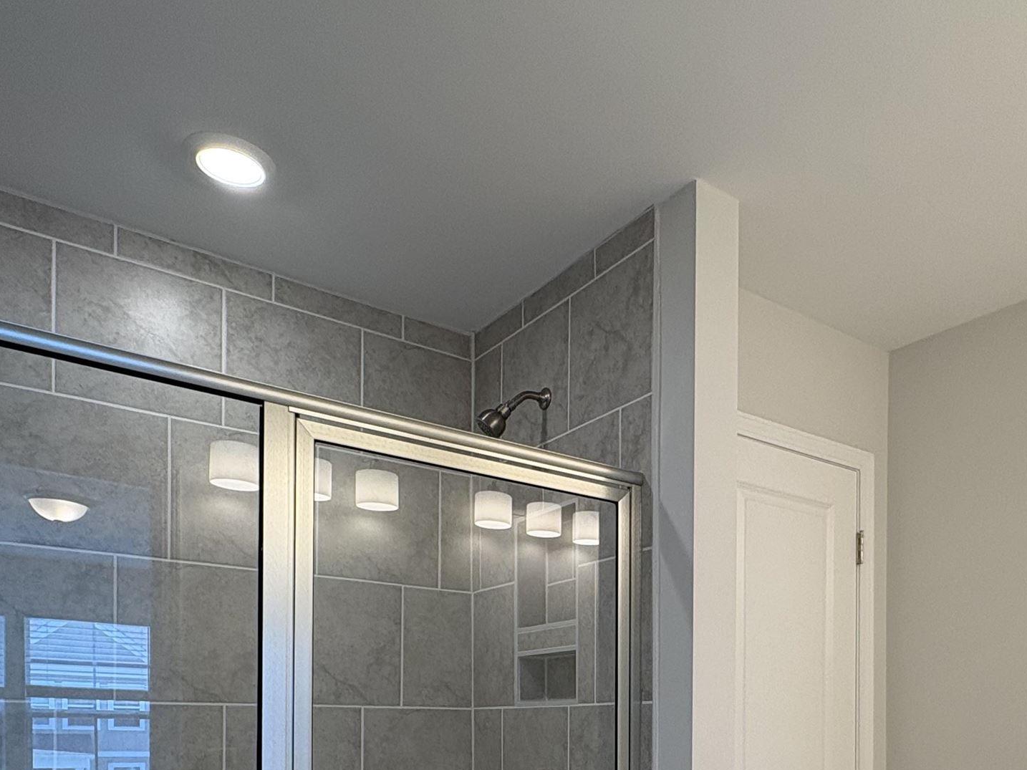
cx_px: 675
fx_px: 890
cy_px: 722
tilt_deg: +1.2
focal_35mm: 30
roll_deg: +0.5
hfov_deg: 58.8
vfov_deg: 42.1
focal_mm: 2.22
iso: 80
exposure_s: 1/120
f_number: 2.2
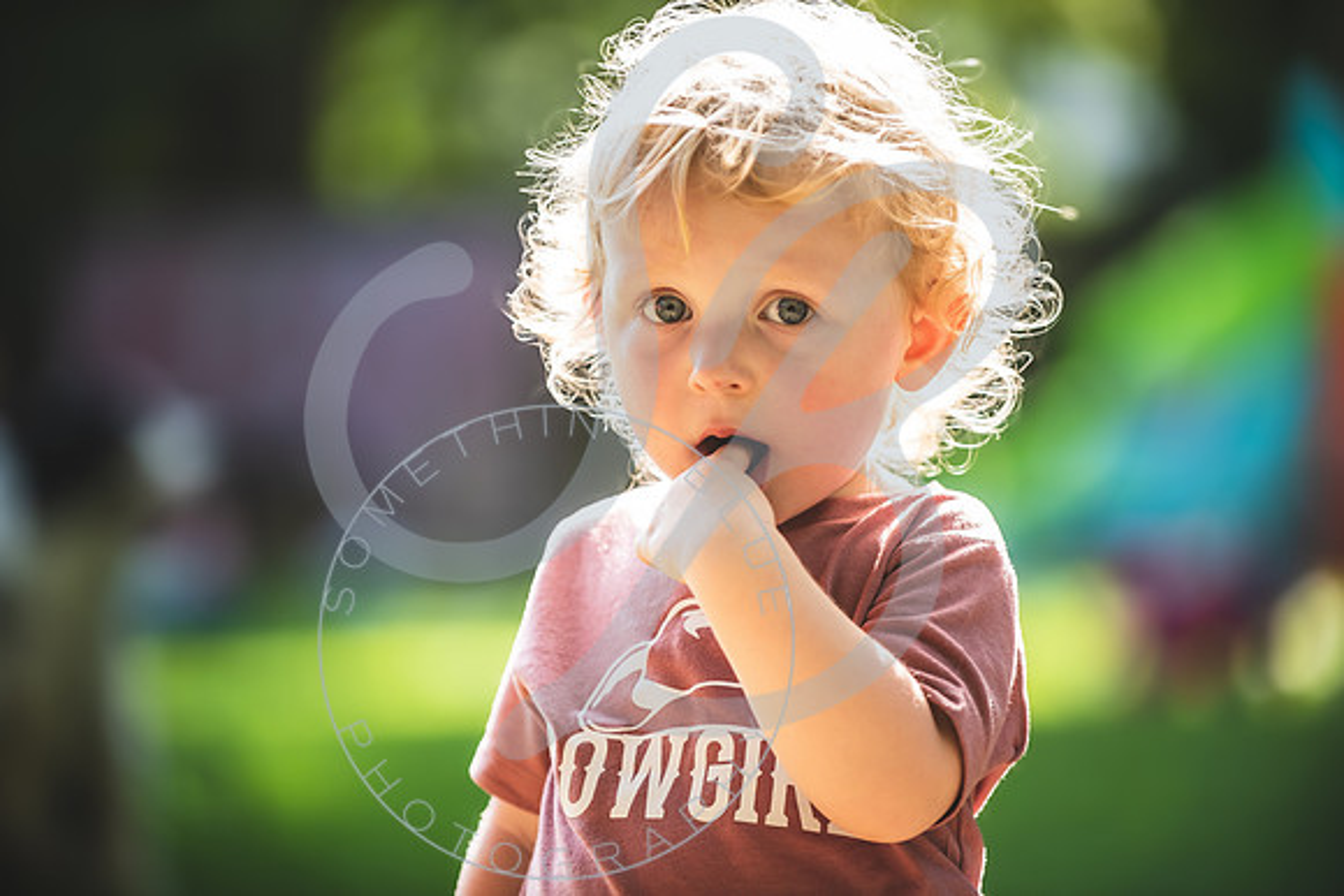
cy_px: 448
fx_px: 5788
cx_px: 672
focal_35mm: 155
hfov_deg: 13.2
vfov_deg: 8.9
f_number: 2.8
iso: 200
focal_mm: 155
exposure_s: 1/500
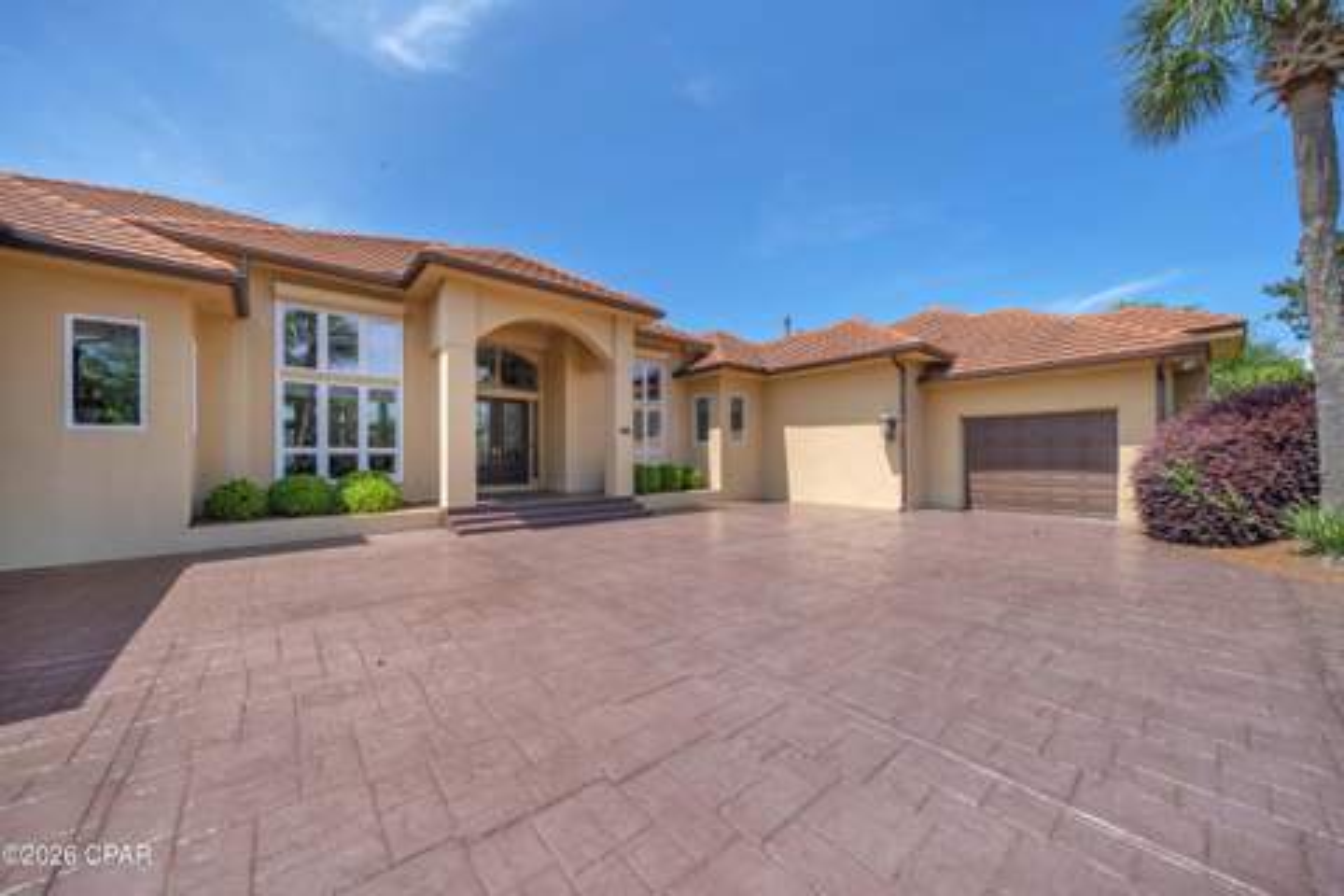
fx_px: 448
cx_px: 672
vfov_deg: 90.0
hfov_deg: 112.6
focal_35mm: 12
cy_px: 448
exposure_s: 1/100
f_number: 5.6
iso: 100
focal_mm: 12
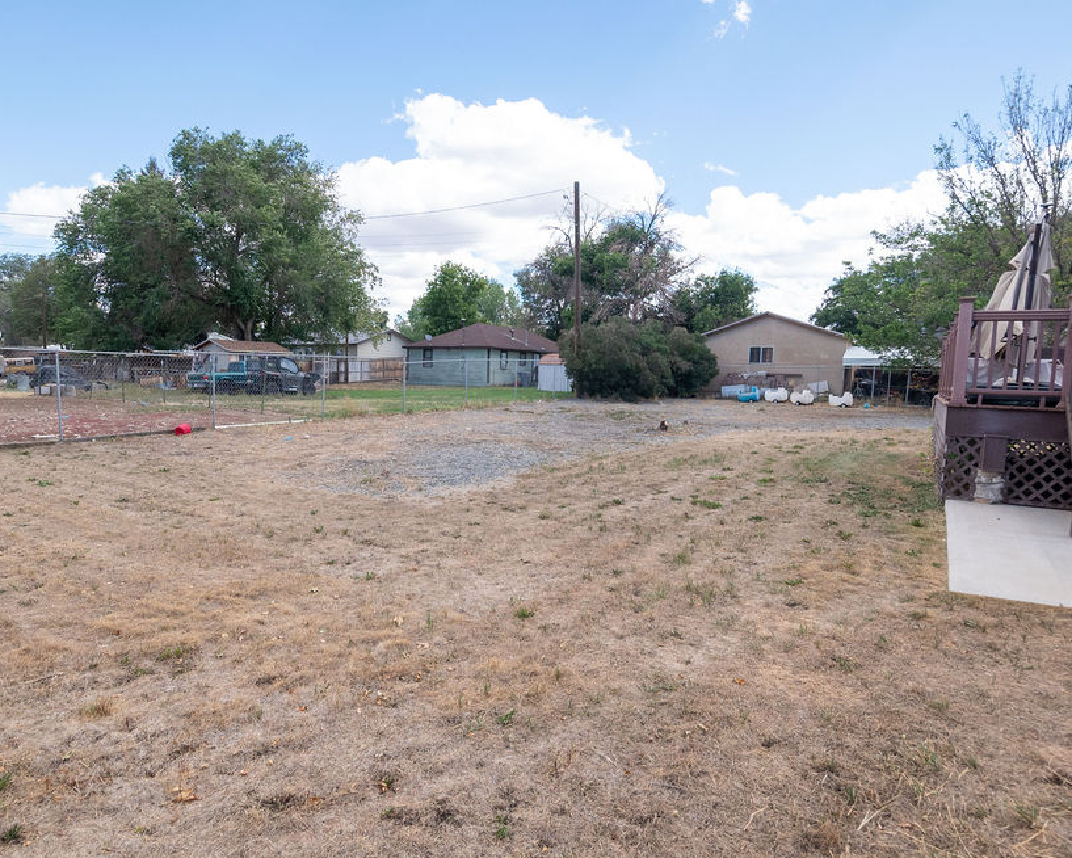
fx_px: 635
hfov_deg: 80.3
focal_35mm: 20
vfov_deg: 68.1
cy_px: 439
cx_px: 506
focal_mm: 11.5
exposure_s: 1/1000
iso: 500
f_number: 5
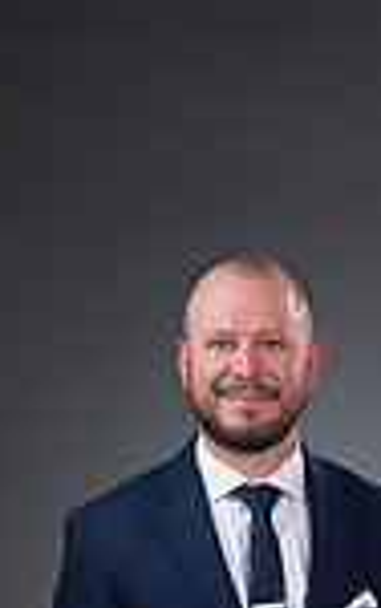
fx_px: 4063
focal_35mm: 245
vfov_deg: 8.4
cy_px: 867
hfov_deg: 5.4
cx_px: 239
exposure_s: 1/250
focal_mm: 80
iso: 160
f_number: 5.6
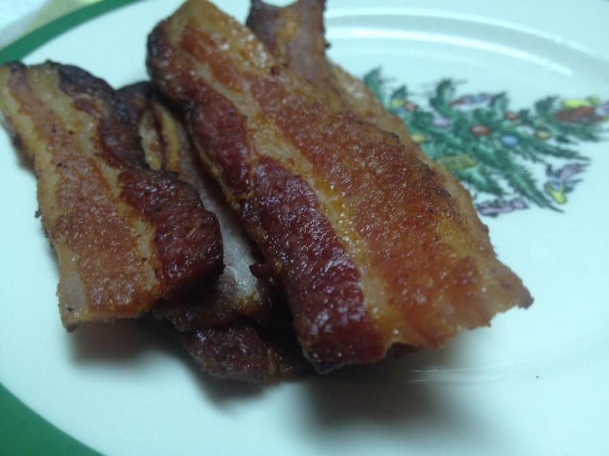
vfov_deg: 40.7
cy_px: 228
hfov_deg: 52.6
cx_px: 304
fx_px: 616
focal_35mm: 35
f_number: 2.4
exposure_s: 1/20
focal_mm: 4.28
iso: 200
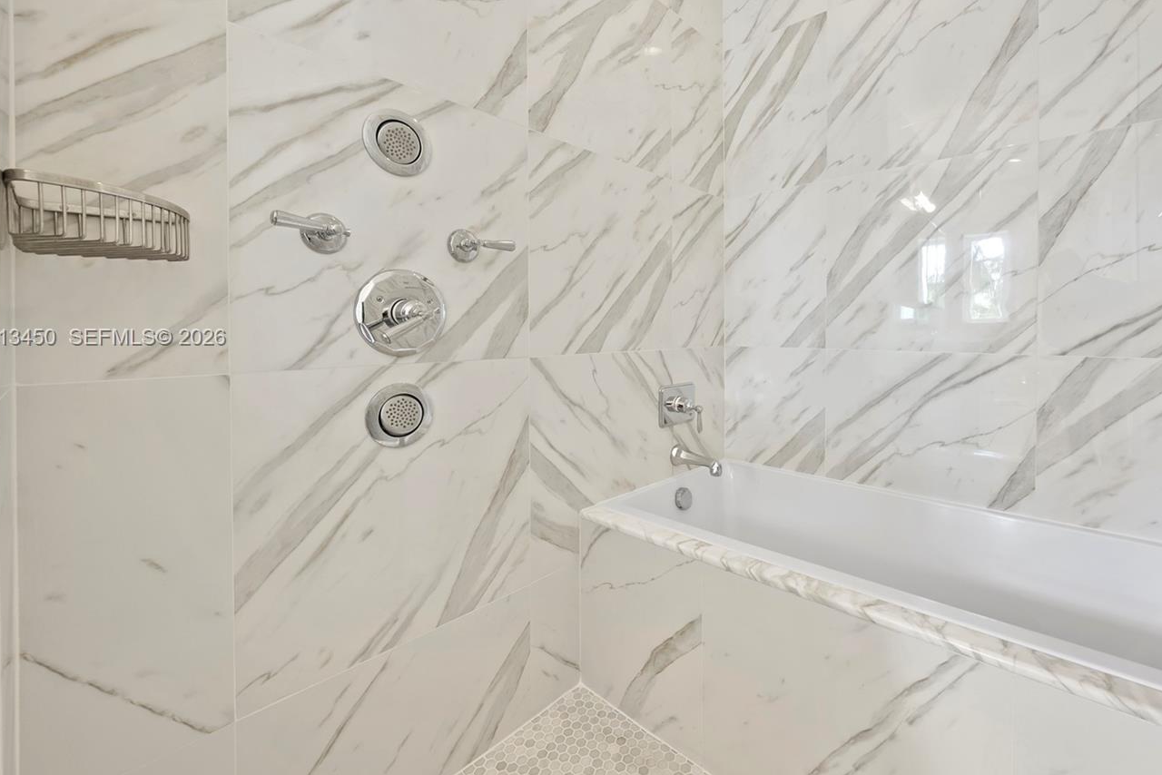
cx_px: 669
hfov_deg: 99.6
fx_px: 484
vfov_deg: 77.0
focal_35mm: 15
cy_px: 338
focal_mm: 12
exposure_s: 1.3
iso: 100
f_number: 8
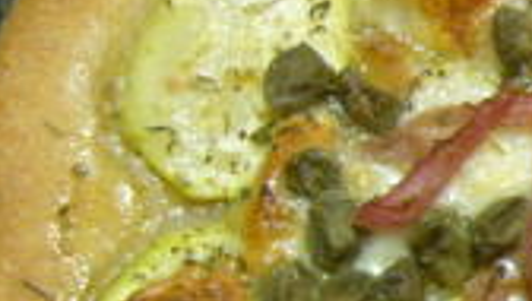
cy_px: 279
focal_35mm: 145
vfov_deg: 8.4
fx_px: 2048
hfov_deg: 13.4
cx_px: 931
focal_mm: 7.4
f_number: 2.8
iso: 200
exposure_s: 1/6
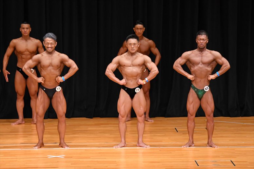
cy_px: 84
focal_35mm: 225
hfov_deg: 9.2
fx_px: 1587
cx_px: 127
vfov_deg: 6.1
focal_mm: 150
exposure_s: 1/400
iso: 4000
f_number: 5.6
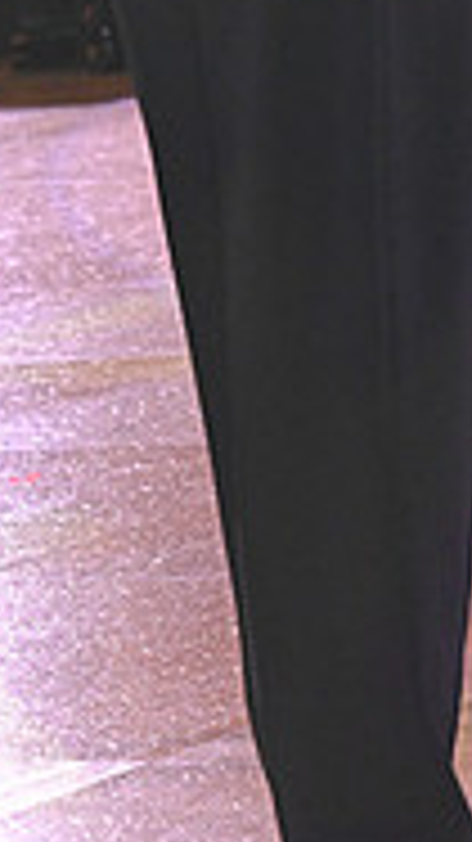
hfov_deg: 4.7
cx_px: 766
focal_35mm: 254
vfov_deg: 8.4
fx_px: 5659
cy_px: -239
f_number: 6.3
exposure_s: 1/320
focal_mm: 78
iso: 3200
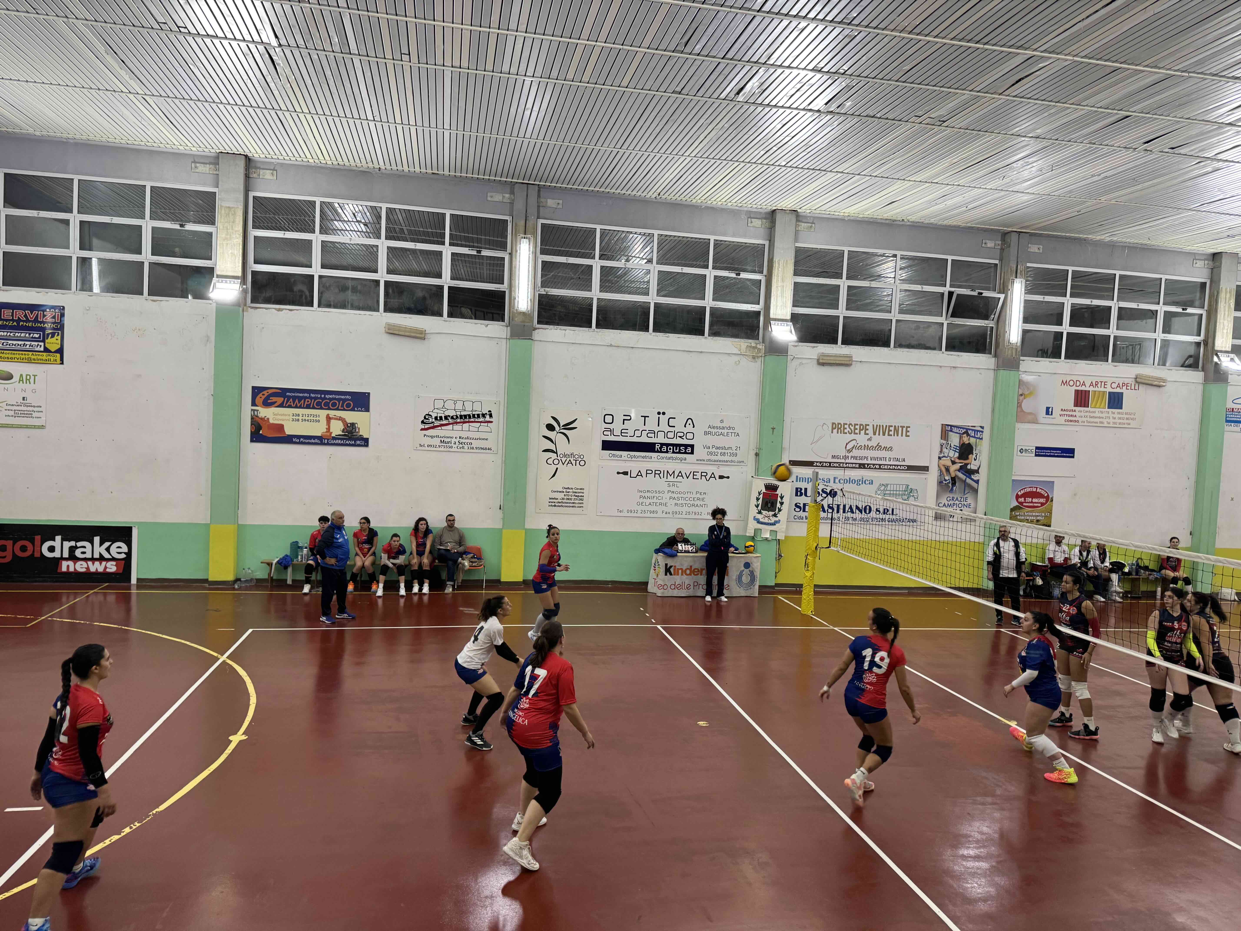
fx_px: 860
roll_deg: -1.9
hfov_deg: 71.6
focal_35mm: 24
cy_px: 466
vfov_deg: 56.8
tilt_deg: -1.8
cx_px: 620
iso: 125
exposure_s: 1/100
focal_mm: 6.76
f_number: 1.78
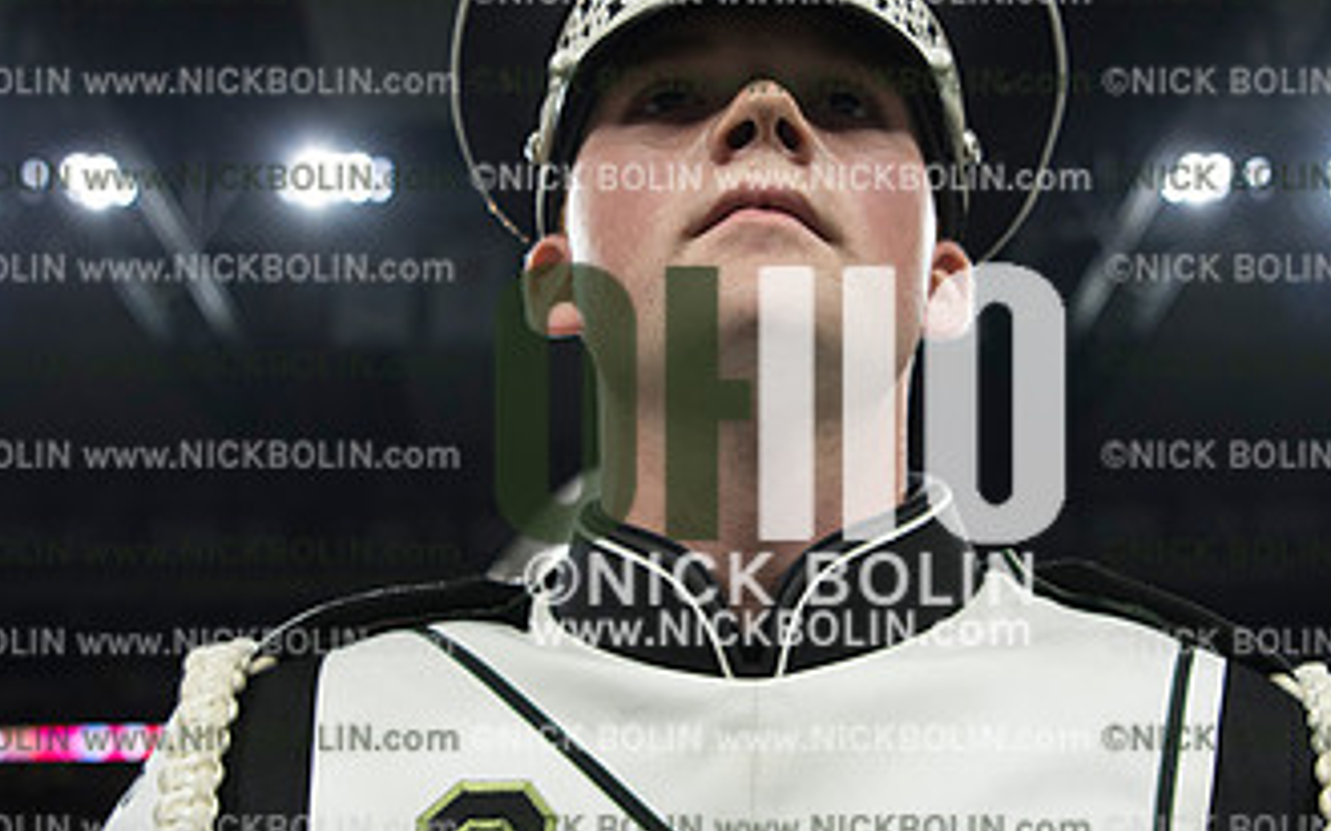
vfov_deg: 29.8
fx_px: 1559
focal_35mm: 43
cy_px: 458
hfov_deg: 46.0
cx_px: 778
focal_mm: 24
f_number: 2.8
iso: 1250
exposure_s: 1/1250
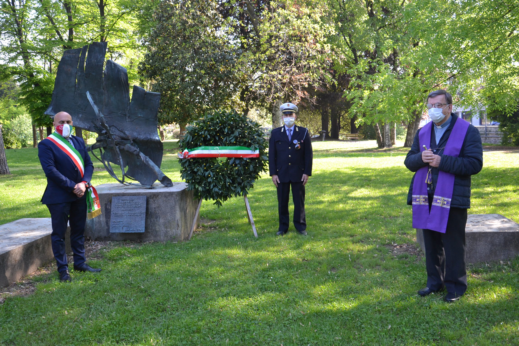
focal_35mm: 36
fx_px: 519
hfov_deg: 53.1
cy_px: 173
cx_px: 260
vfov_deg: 36.9
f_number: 5.6
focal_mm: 24
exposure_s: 1/125
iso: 320
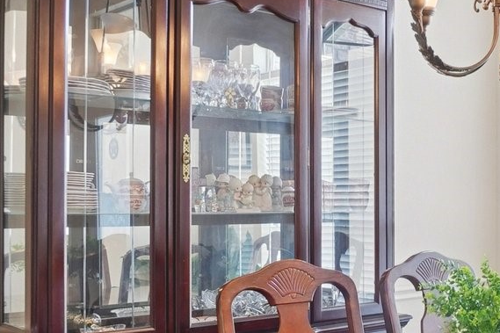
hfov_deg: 33.9
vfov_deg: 25.0
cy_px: 188
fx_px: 750
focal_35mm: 54
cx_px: 491
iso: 400
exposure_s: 1/4
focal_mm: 10
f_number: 8
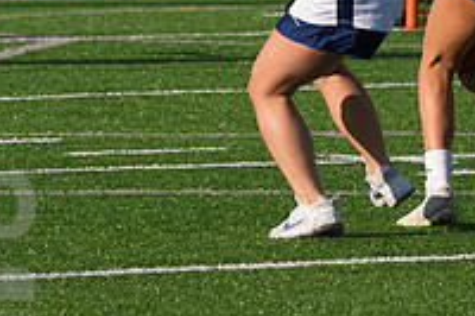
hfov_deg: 2.4
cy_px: -95
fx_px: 11443
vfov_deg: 1.6
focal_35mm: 868
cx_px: 299
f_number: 5.6
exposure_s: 1/1600
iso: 250
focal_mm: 200
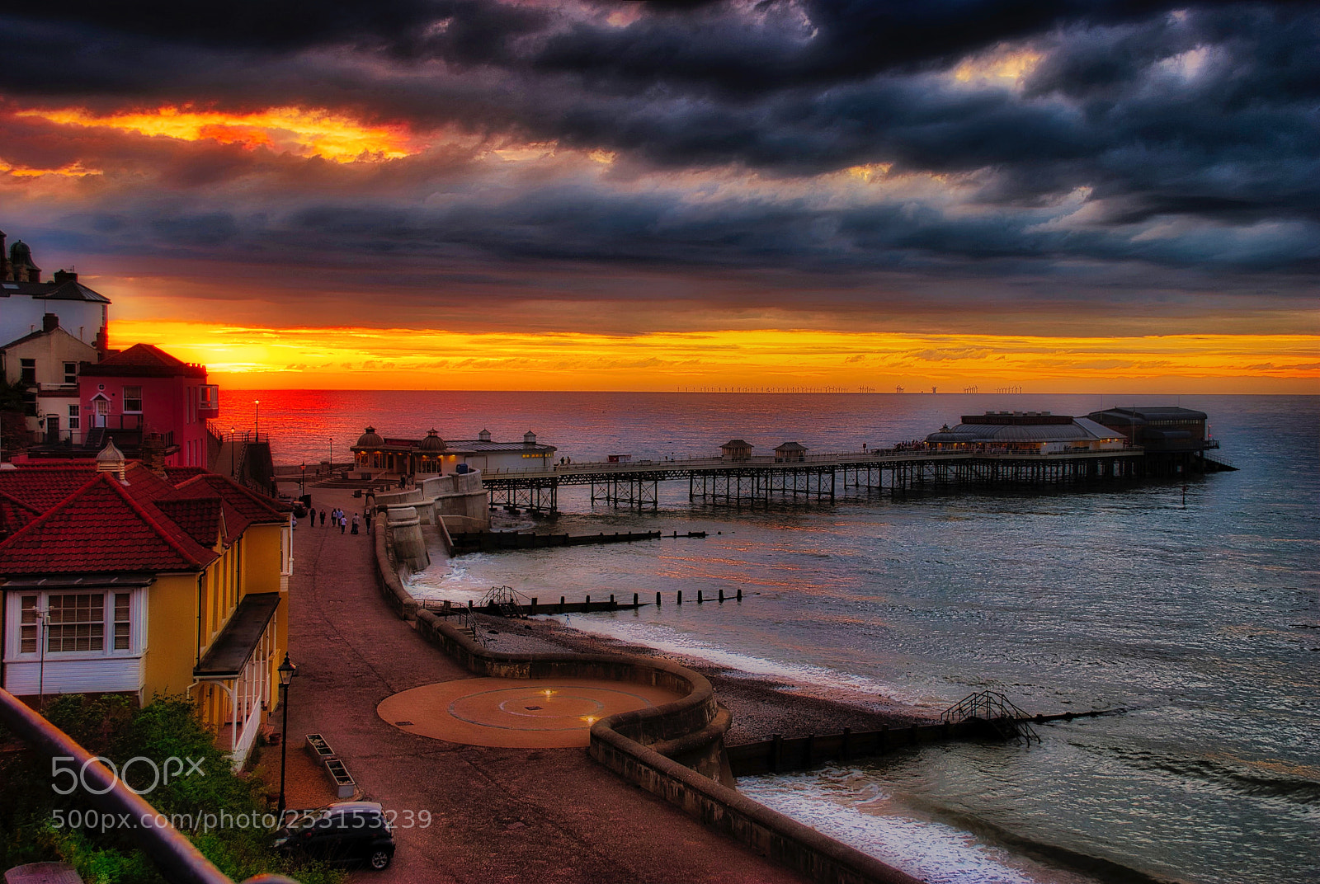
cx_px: 660
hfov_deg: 49.5
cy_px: 442
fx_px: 1432
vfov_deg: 34.3
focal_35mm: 39
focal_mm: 26
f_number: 5
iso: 100
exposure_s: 1/15
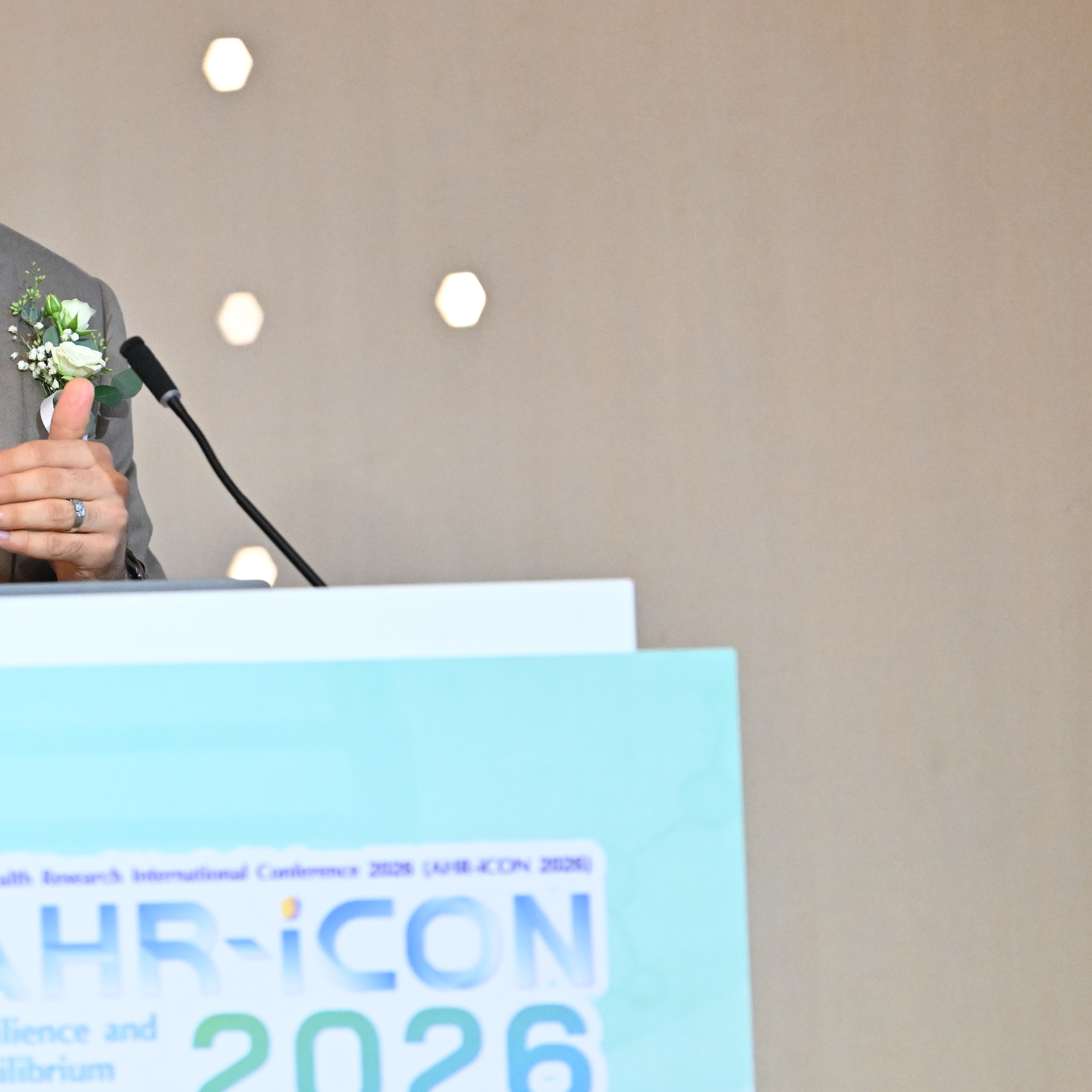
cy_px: 387
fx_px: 10172
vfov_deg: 6.1
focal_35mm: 285
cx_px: 101
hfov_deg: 6.1
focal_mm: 145
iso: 6400
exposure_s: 1/500
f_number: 2.8
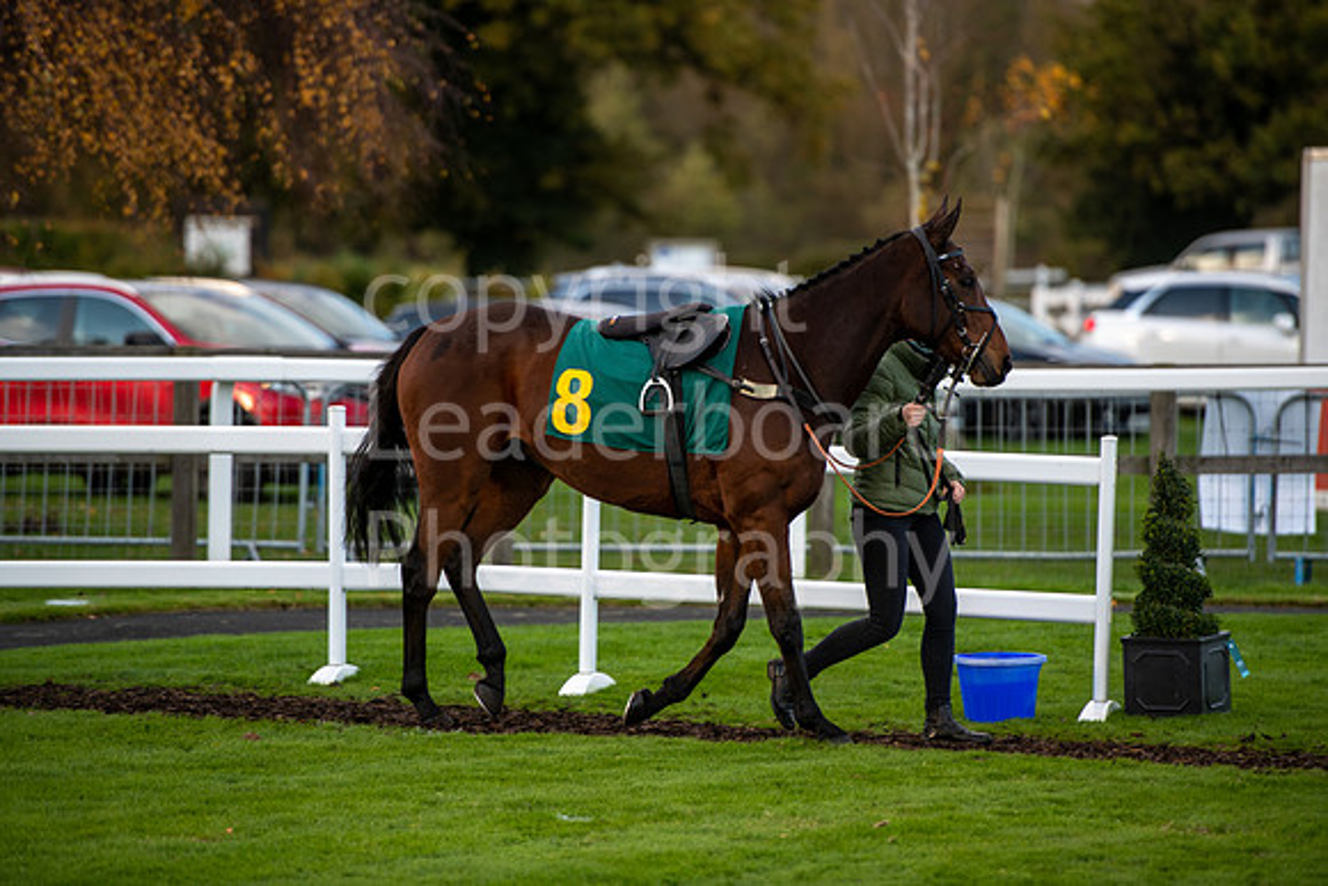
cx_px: 664
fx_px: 7379
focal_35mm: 200
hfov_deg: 10.3
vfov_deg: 6.9
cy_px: 443
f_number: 2.8
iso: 320
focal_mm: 200
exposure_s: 1/500
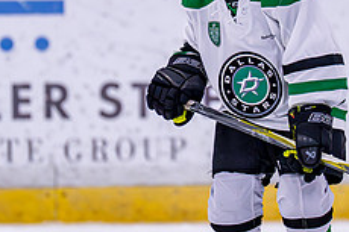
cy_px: 56
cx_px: 264
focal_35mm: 751
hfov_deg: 2.7
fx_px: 7275
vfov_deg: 1.8
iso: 2500
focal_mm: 200
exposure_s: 1/1250
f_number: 2.8
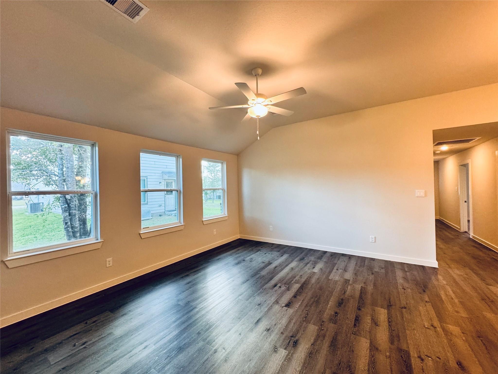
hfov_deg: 102.1
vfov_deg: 85.7
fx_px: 201
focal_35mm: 14
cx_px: 249
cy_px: 187
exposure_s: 1/120
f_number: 2.2
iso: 320
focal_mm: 2.22
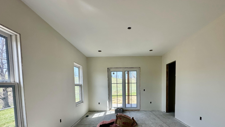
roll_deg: +1.8
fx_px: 101
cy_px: 91
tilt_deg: -0.6
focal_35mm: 17
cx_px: 119
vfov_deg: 61.4
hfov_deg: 95.8
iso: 40
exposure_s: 1/370
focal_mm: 2.22
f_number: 2.2
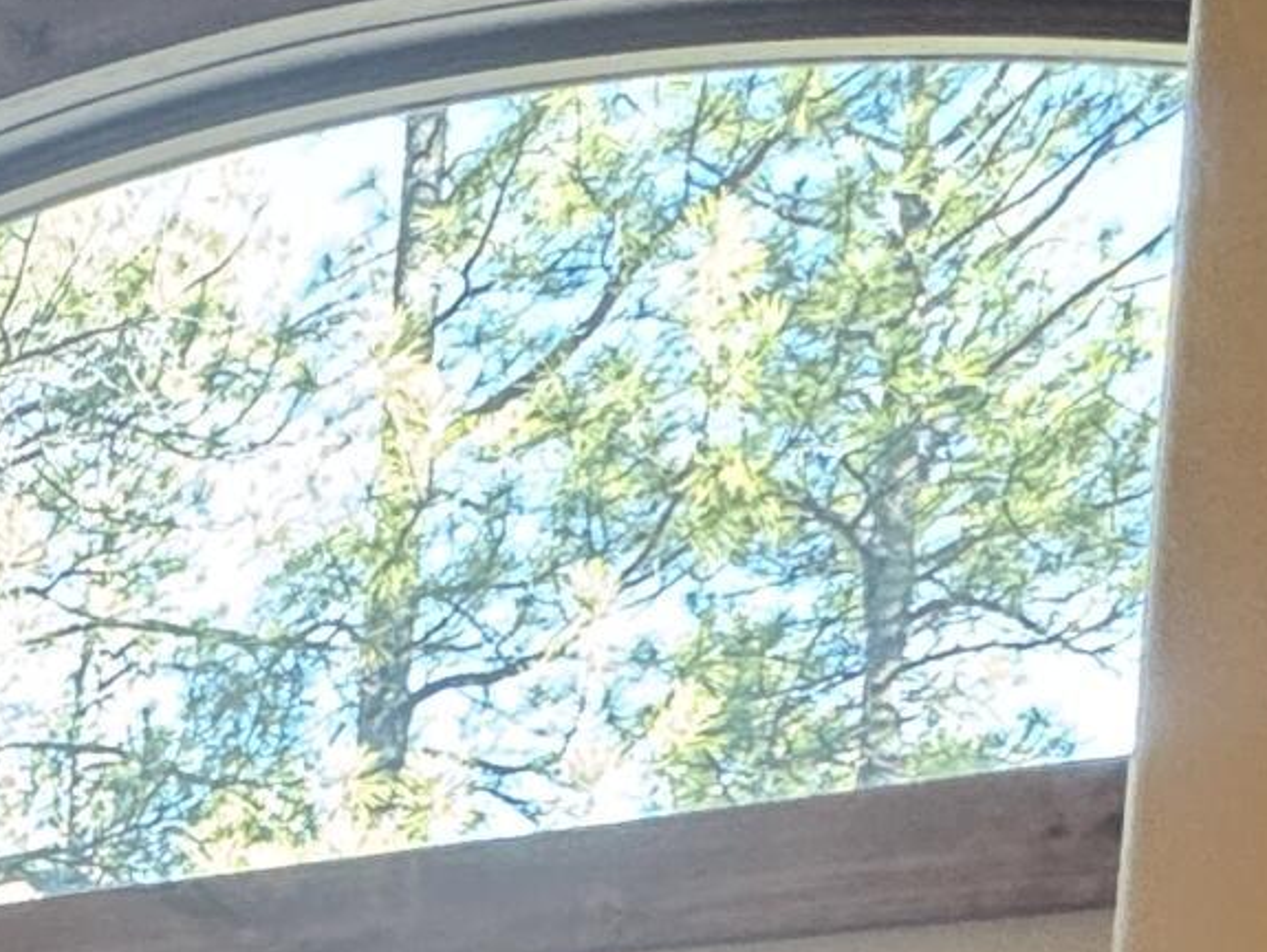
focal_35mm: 73
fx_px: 2674
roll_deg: +2.6
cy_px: 1759
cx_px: -657
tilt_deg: -11.3
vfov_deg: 16.5
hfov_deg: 21.9
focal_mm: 2.22
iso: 200
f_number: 2.2
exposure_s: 1/60
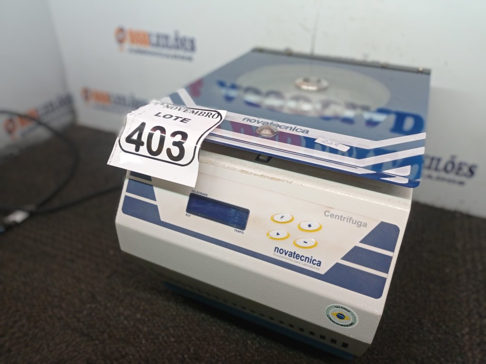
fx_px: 393
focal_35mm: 28
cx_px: 243
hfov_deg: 63.4
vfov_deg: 49.7
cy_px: 182
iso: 158
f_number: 1.79
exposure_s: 1/60
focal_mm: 4.7
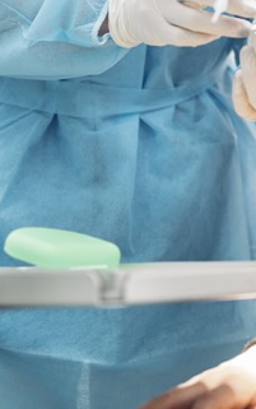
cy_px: -71
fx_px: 1115
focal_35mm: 100
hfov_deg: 12.7
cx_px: 329
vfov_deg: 19.6
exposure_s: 1/200
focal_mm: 35
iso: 400
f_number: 2
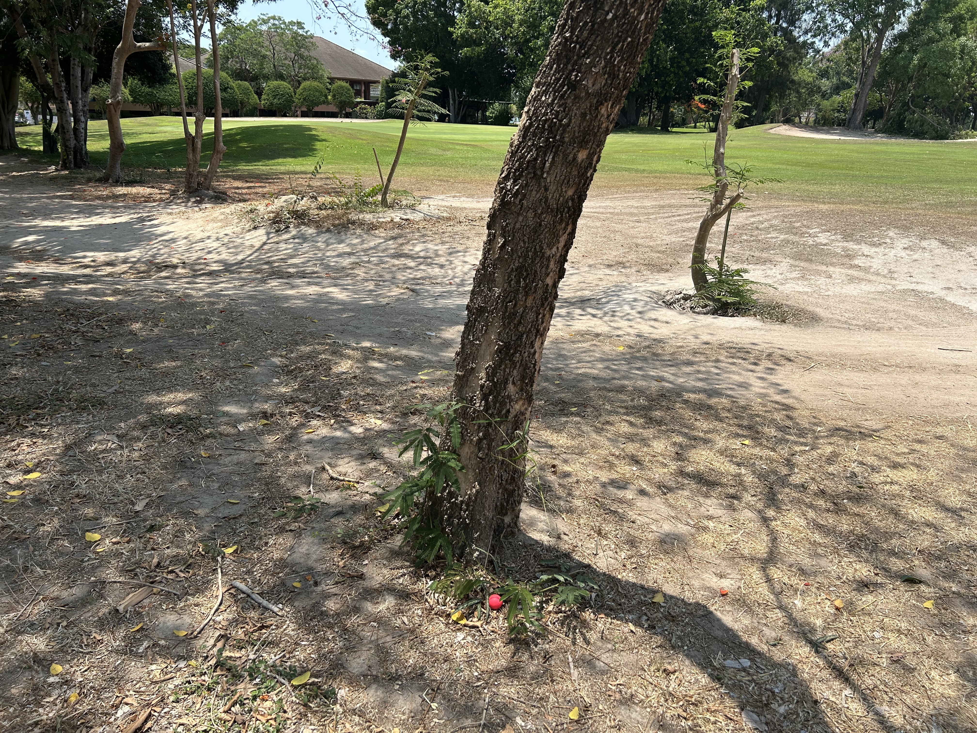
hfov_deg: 67.3
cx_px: 488
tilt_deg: -18.6
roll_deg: -1.6
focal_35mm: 26
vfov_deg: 53.1
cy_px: 366
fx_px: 734
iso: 50
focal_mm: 5.7
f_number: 1.5
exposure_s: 1/2695
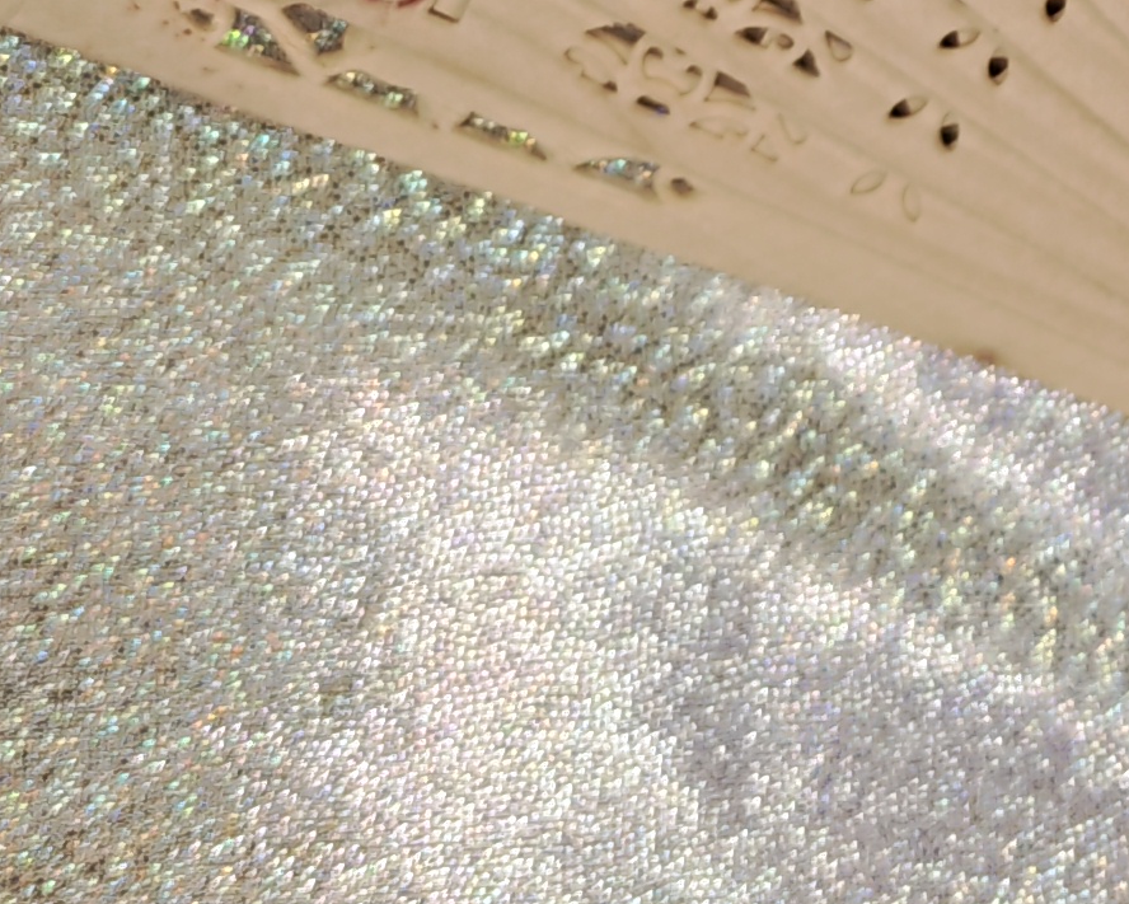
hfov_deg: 16.0
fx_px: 3610
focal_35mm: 108
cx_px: 1789
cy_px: -712
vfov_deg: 13.0
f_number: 1.9
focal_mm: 6.67
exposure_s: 1/50
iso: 50
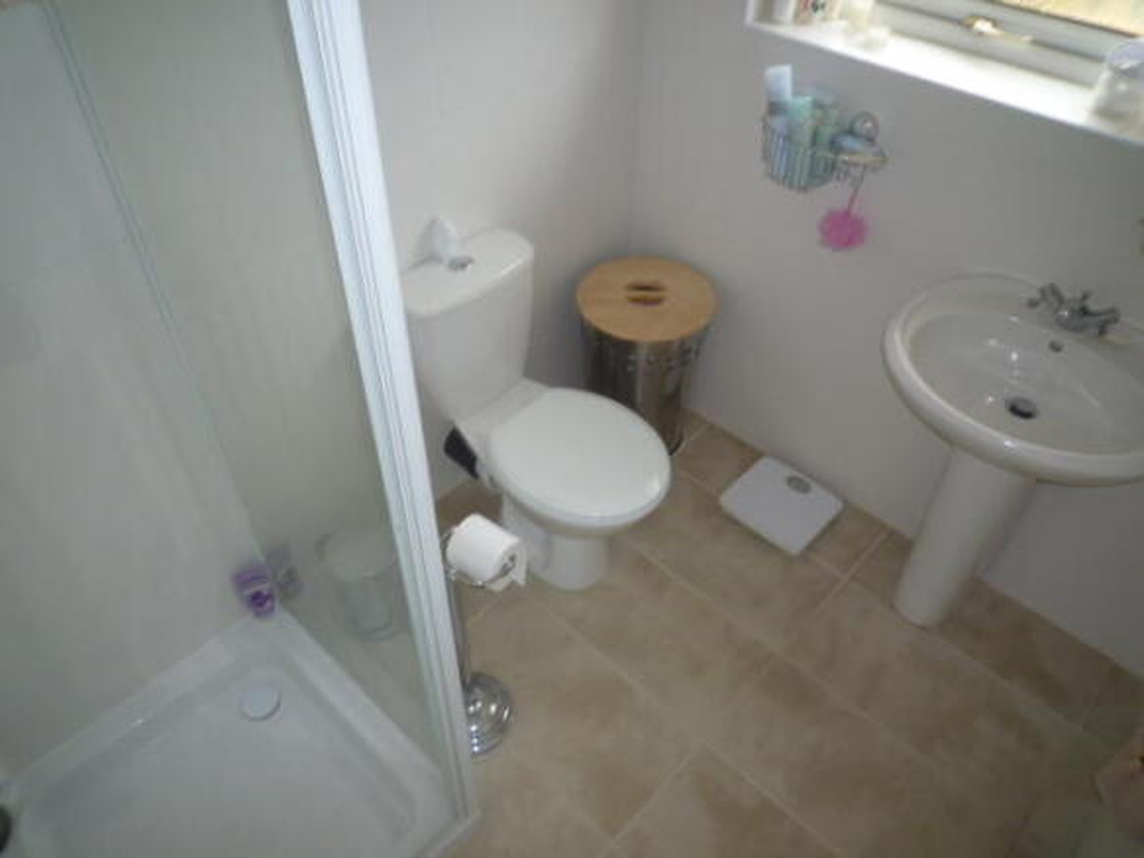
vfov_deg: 54.9
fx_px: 826
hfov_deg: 69.4
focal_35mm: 25
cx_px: 572
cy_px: 429
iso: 100
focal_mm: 4.4
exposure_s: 1/30
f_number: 2.8
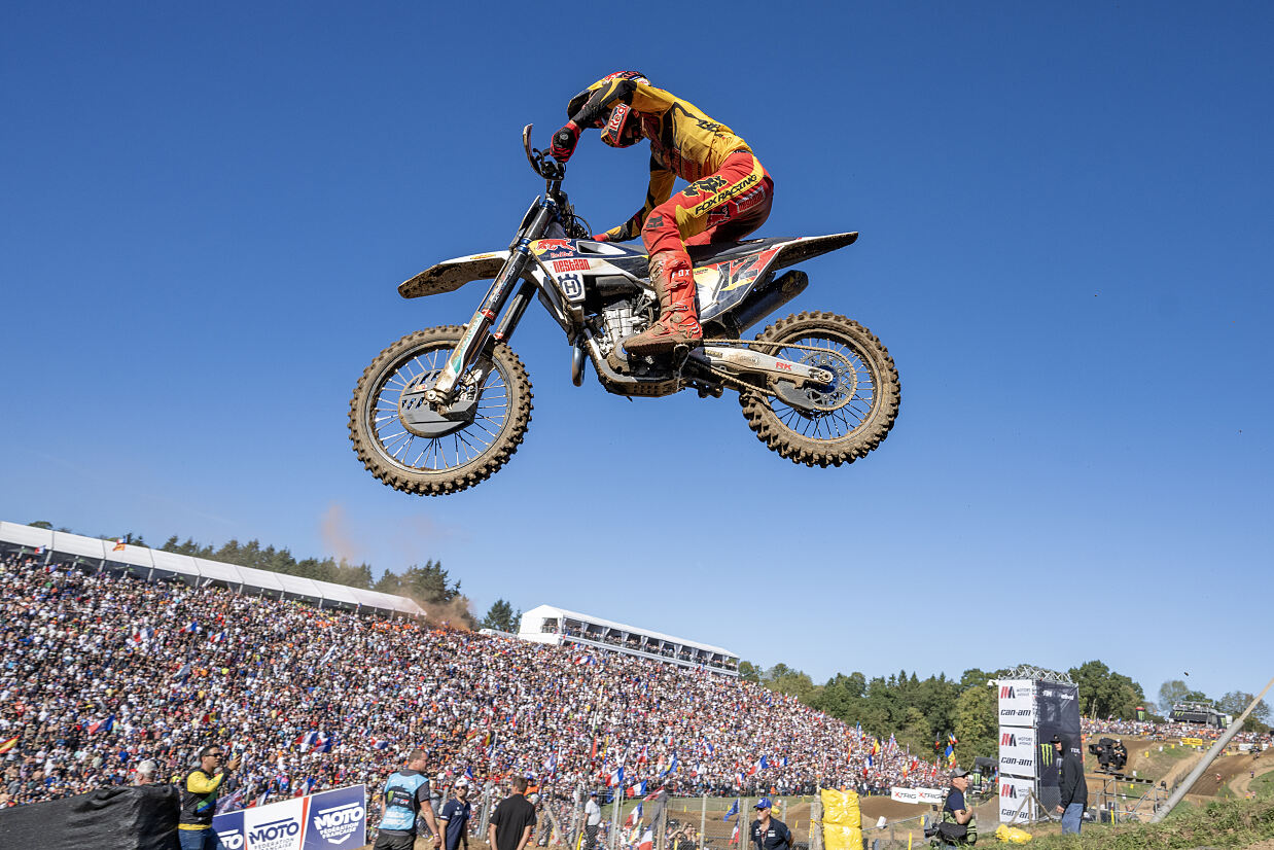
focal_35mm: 20
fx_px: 726
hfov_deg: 82.6
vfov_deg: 60.7
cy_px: 425
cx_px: 637
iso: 200
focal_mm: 20.5
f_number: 4.5
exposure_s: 1/2500
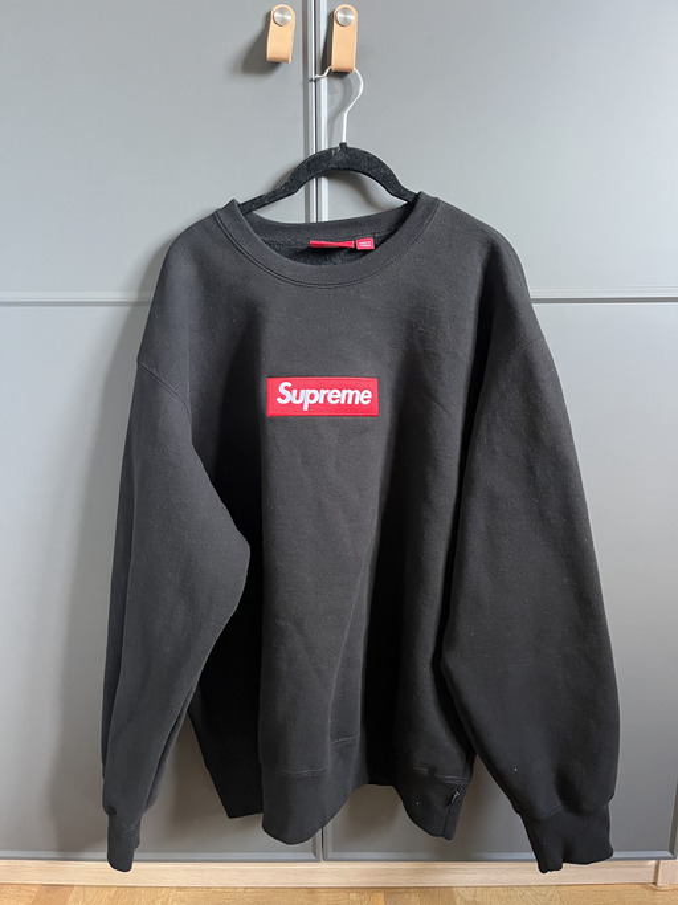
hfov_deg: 53.0
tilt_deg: -11.1
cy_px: 452
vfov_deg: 67.3
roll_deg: +1.1
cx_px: 339
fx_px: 679
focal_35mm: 26
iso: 640
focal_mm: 5.1
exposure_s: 1/39
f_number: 1.6
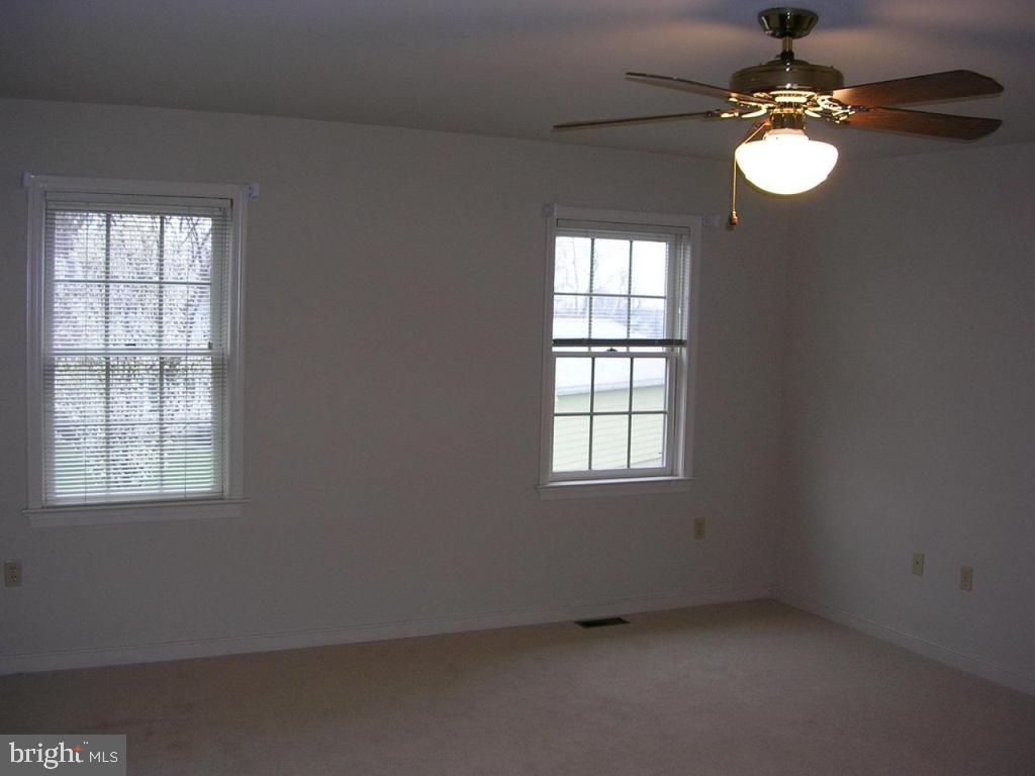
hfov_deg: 49.0
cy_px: 388
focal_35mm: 38
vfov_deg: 37.7
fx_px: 1136
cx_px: 518
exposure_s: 1/30
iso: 50
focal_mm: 5.8
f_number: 2.8
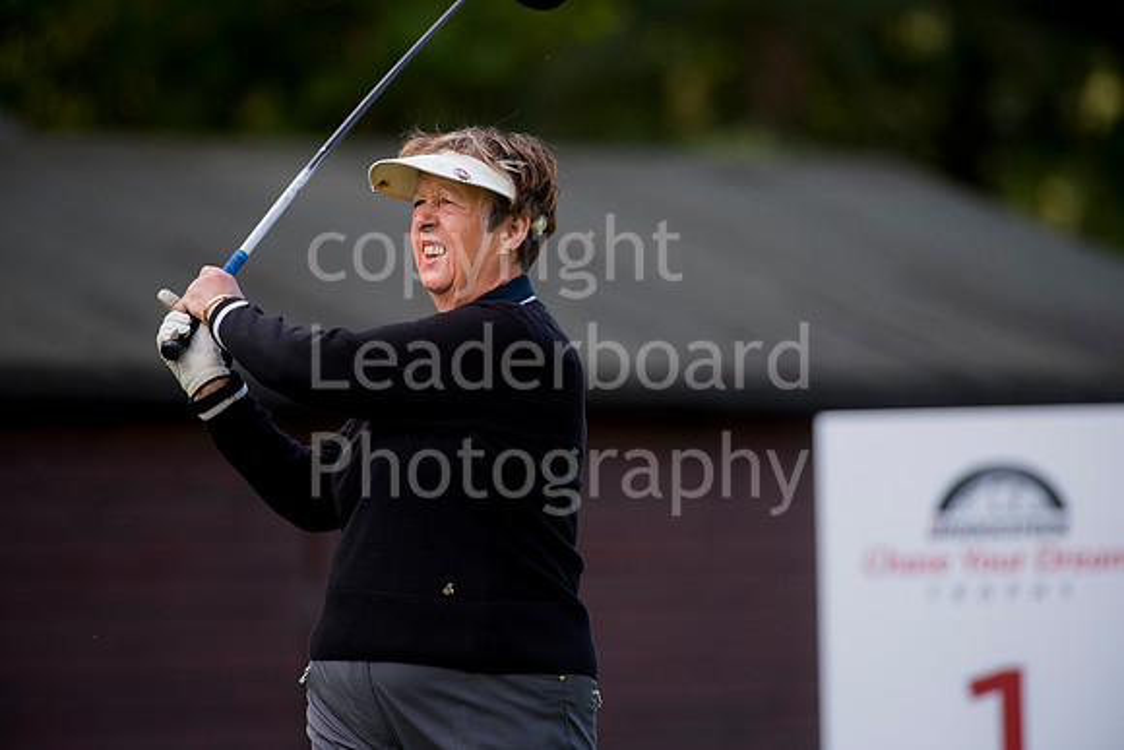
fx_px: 9368
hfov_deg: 6.9
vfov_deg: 4.6
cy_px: 375
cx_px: 562
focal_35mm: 300
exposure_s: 1/2000
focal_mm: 300
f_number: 4.5
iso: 800
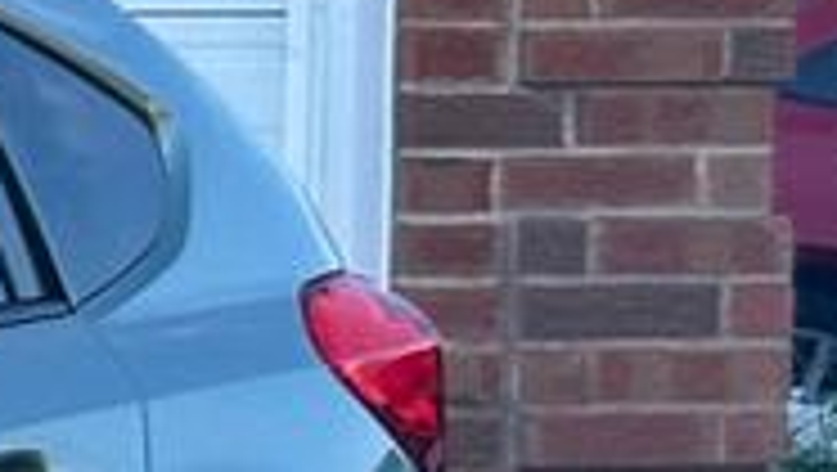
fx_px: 7974
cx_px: -2012
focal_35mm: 359
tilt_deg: -2.9
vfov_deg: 3.4
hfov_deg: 5.5
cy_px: 364
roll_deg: +0.2
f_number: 1.78
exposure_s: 1/1171
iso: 64
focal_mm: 6.86
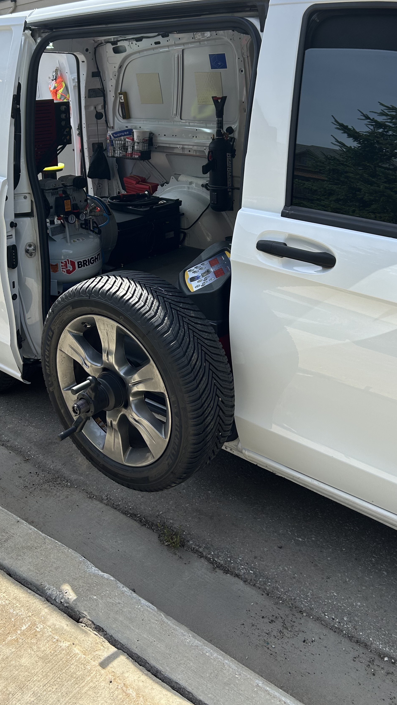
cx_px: 141
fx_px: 636
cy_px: 283
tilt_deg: -17.3
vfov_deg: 57.6
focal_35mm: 34
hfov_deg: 34.4
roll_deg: +1.6
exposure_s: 1/1934
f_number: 1.5
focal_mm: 5.7
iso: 50
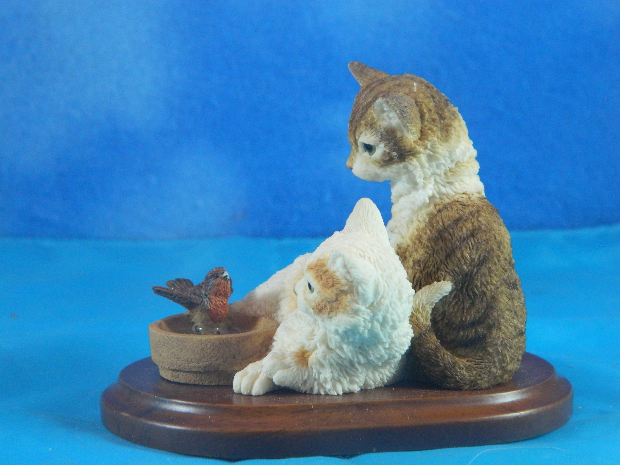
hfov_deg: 23.3
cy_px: 232
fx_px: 1505
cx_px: 310
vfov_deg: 17.6
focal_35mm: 84
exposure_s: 1/30
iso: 400
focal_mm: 15.1
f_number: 4.2
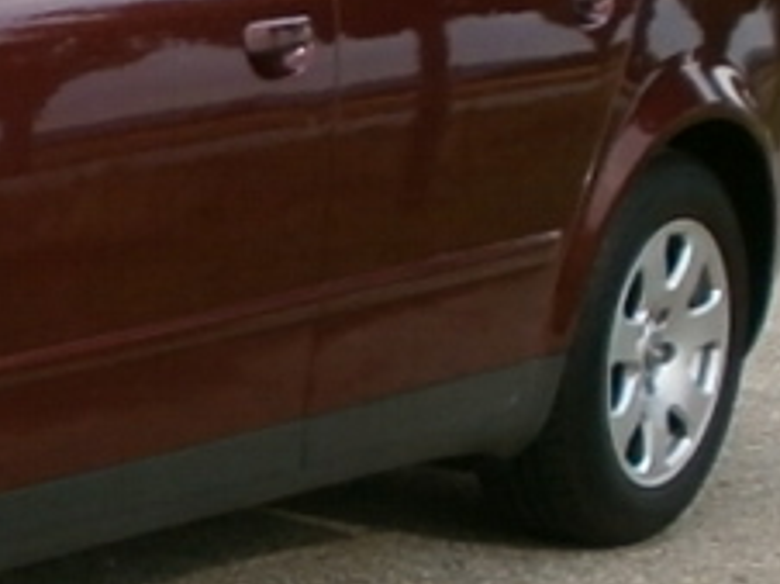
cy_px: 705
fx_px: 3444
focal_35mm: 153
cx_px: -704
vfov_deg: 9.5
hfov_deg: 11.8
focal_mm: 4.8
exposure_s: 1/400
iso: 100
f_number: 2.9
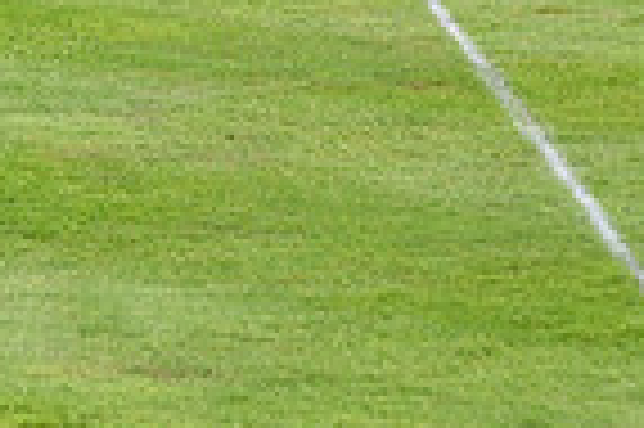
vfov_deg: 4.8
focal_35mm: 284
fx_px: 5075
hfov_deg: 7.1
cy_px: -435
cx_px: 1117
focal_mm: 70
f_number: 5.6
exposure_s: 1/800
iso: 400
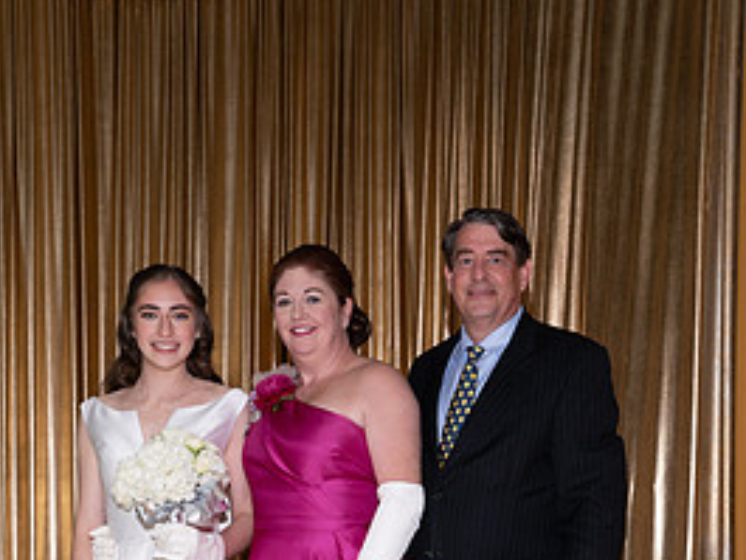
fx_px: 1445
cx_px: 346
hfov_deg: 28.9
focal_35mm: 67
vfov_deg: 20.8
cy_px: 622
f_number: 5.6
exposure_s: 1/160
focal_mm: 41
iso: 800
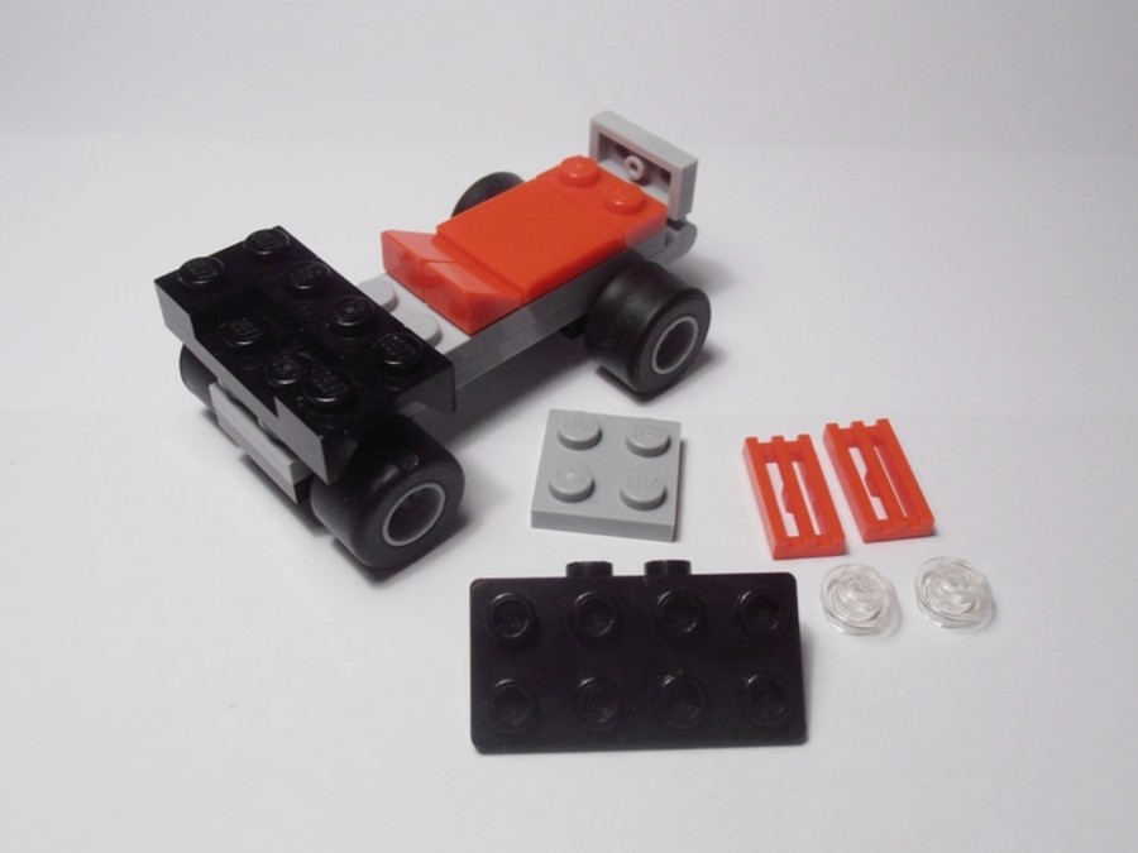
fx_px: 1216
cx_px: 569
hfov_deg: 50.1
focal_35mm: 37
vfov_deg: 38.7
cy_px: 426
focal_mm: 6.61
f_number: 3.9
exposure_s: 1/60
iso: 80
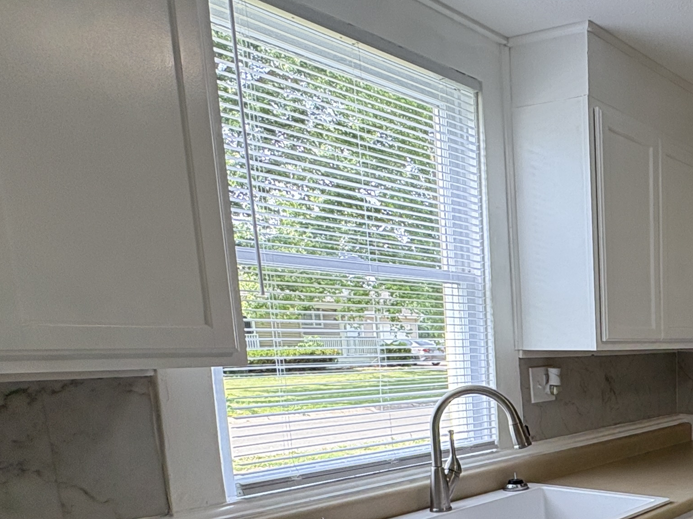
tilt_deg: -9.9
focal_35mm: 37
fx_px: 741
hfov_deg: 41.9
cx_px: 725
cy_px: 475
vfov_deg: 36.1
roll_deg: +0.1
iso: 80
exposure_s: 1/140
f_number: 2.2
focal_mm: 2.22
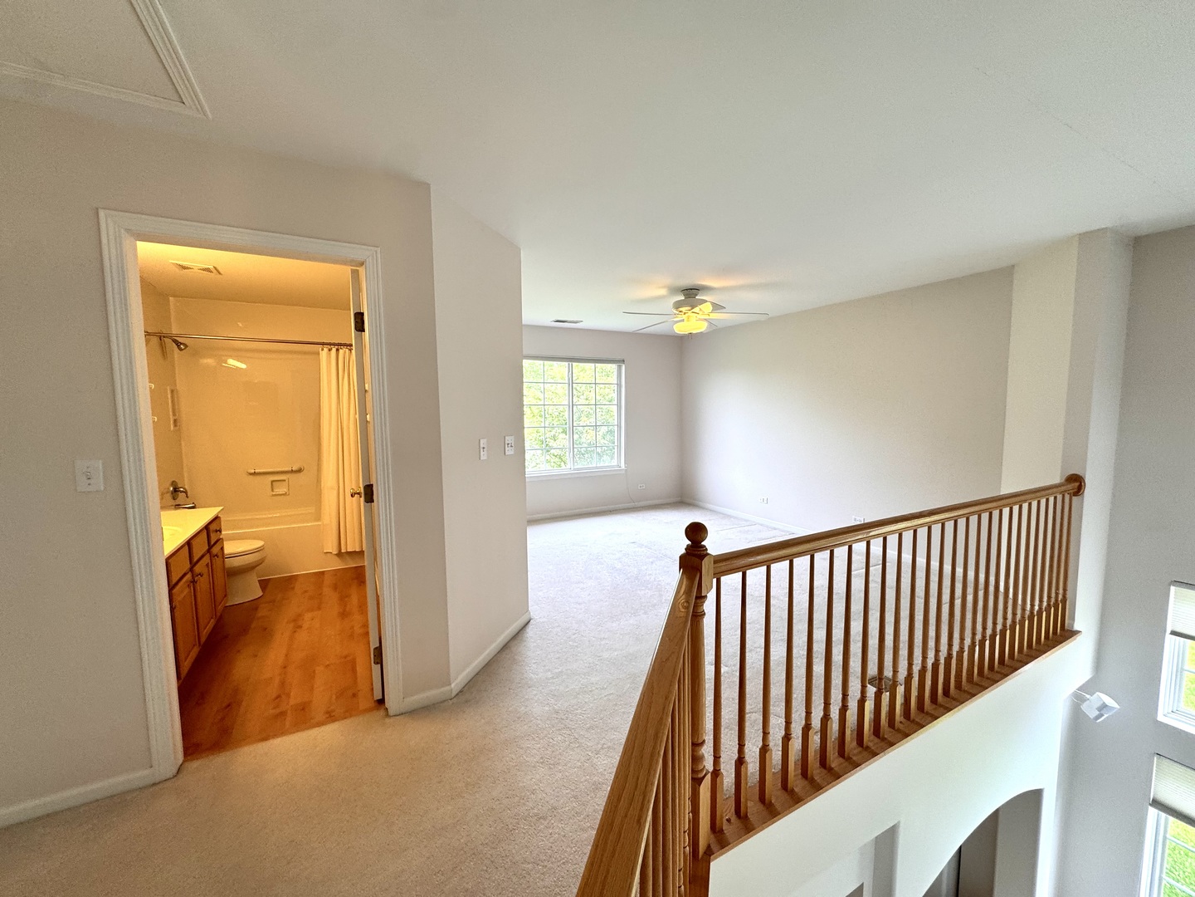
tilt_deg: -2.4
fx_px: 483
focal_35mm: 14
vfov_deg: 85.7
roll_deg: +0.1
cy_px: 448
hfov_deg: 102.1
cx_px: 598
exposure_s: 1/120
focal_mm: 2.22
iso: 64
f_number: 2.2
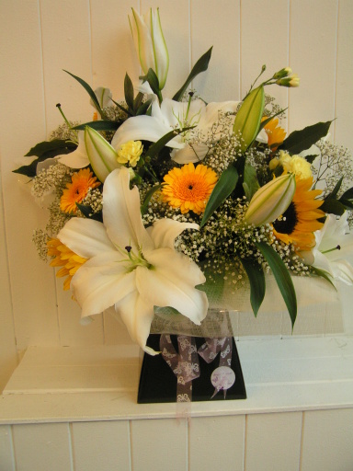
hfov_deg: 37.7
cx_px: 176
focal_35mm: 38
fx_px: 517
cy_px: 236
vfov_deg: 49.0
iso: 160
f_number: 2.8
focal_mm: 6.3
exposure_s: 1/40
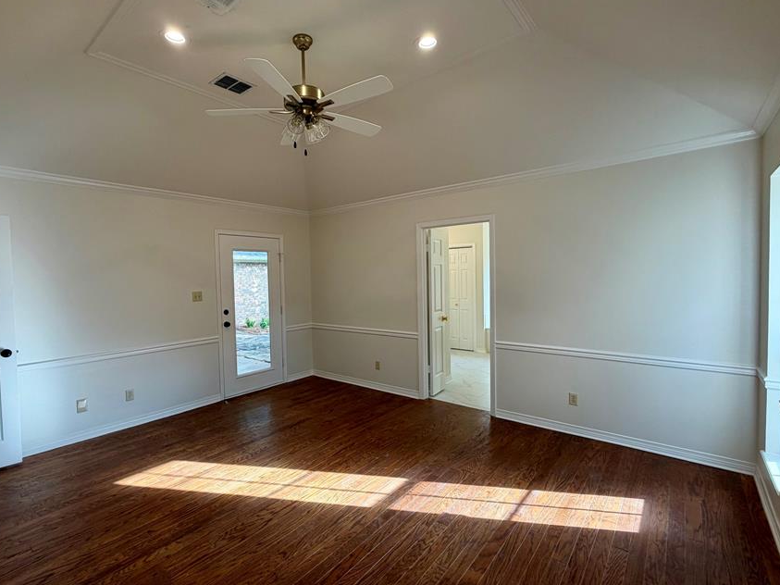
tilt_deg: -2.1
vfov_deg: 74.7
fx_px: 383
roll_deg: +1.7
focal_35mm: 17
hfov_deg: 90.8
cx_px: 356
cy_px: 289
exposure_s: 1/120
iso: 80
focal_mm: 2.22
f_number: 2.2
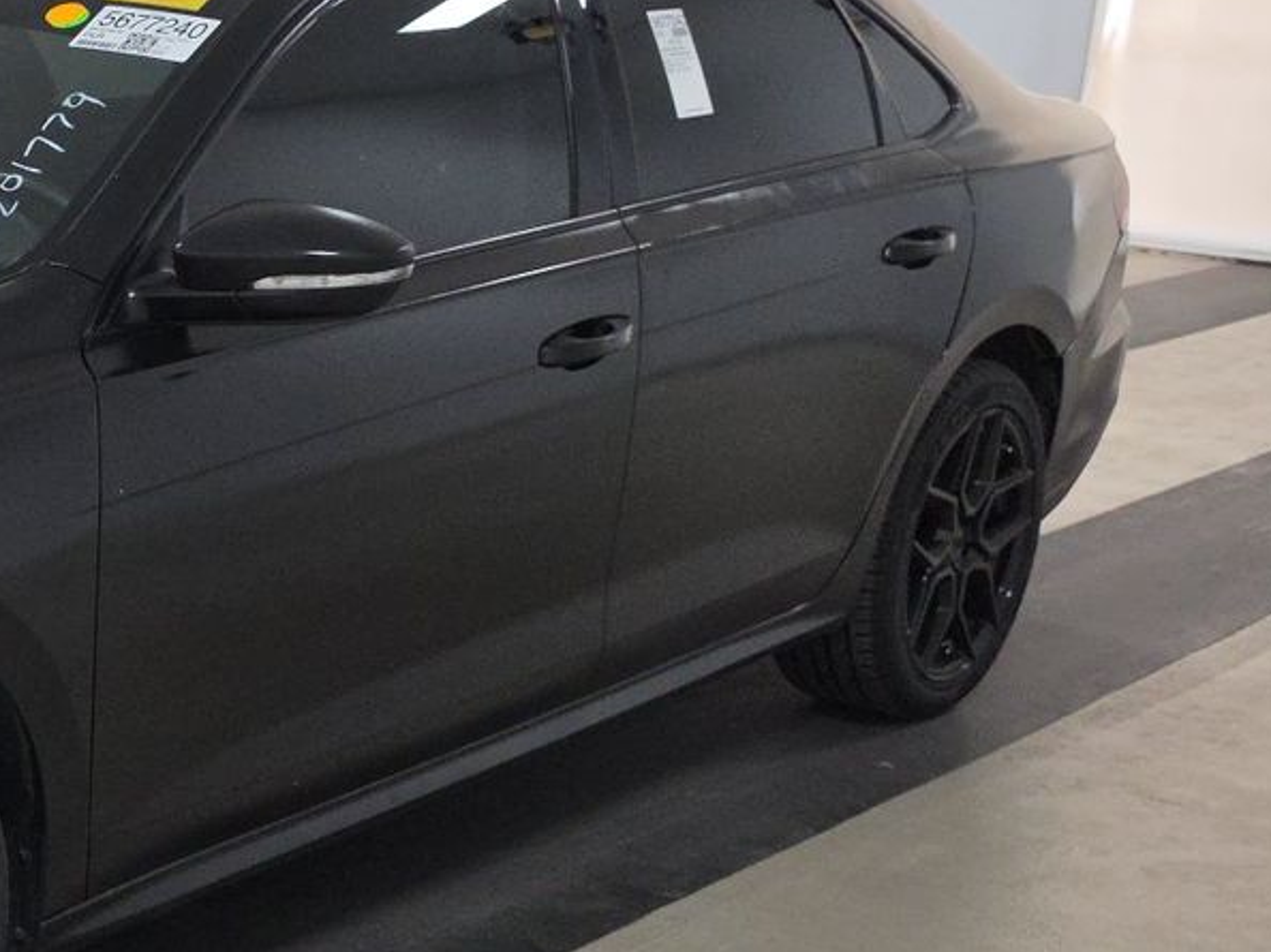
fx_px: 2276
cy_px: 614
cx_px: -188
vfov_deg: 23.6
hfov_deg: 27.9
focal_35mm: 62
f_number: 1.4
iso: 249
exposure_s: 1/100
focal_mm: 6.5
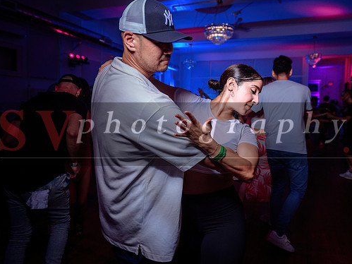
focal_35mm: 28
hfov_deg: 63.3
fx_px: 285
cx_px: 193
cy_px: 124
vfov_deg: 49.7
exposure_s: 1/60
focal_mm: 24
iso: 800
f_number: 3.5
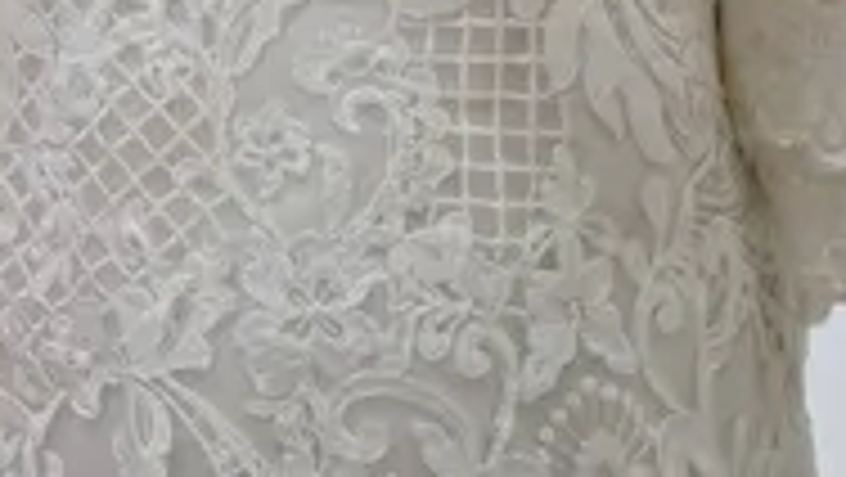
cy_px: -1492
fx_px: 9607
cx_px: -1076
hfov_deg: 4.9
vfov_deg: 2.8
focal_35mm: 428
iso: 1250
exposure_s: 1/160
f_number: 1.8
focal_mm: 55
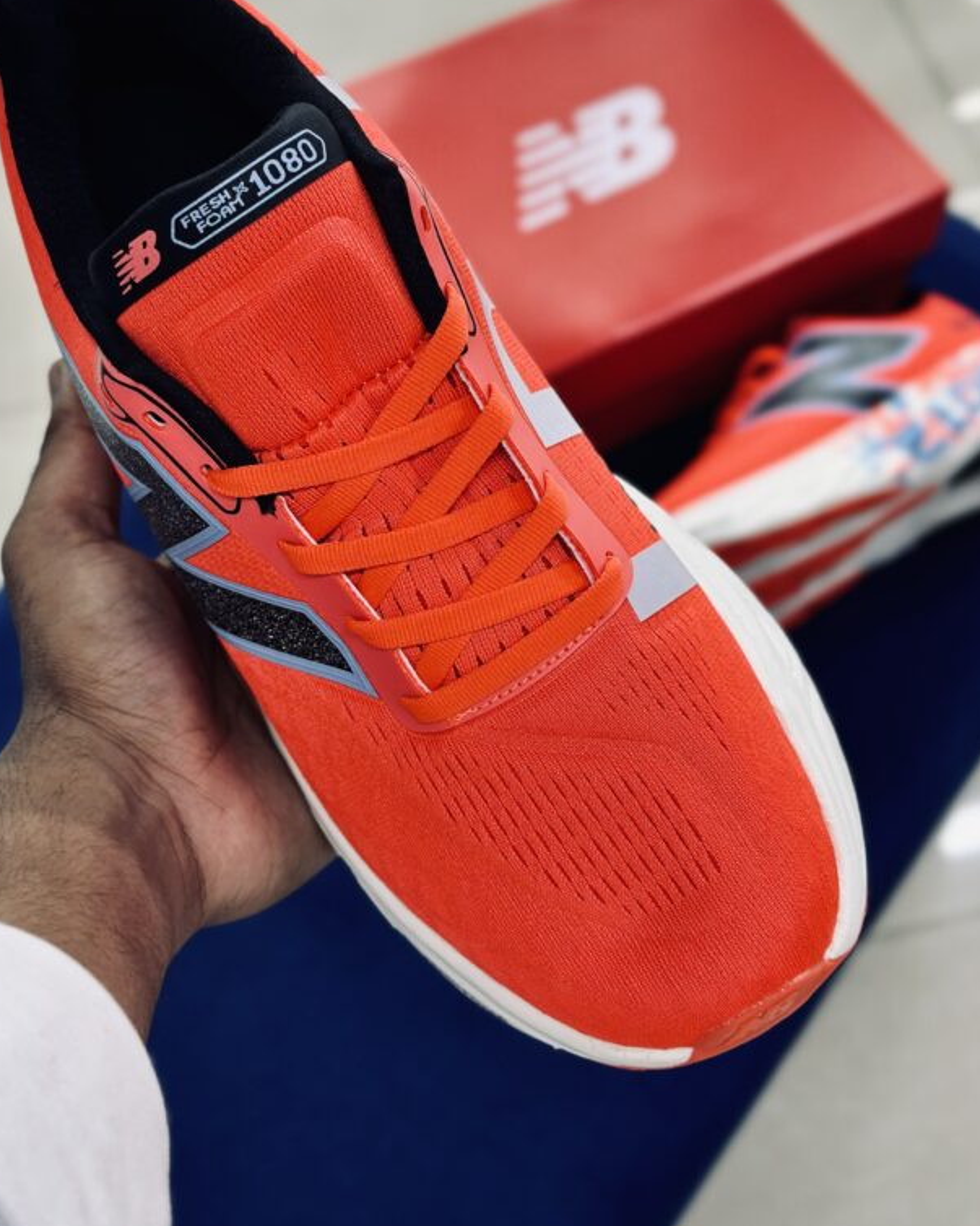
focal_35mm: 58
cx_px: 440
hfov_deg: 26.2
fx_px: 2103
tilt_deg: -55.9
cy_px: 526
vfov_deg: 32.4
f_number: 1.78
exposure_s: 1/100
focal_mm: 6.86
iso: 80
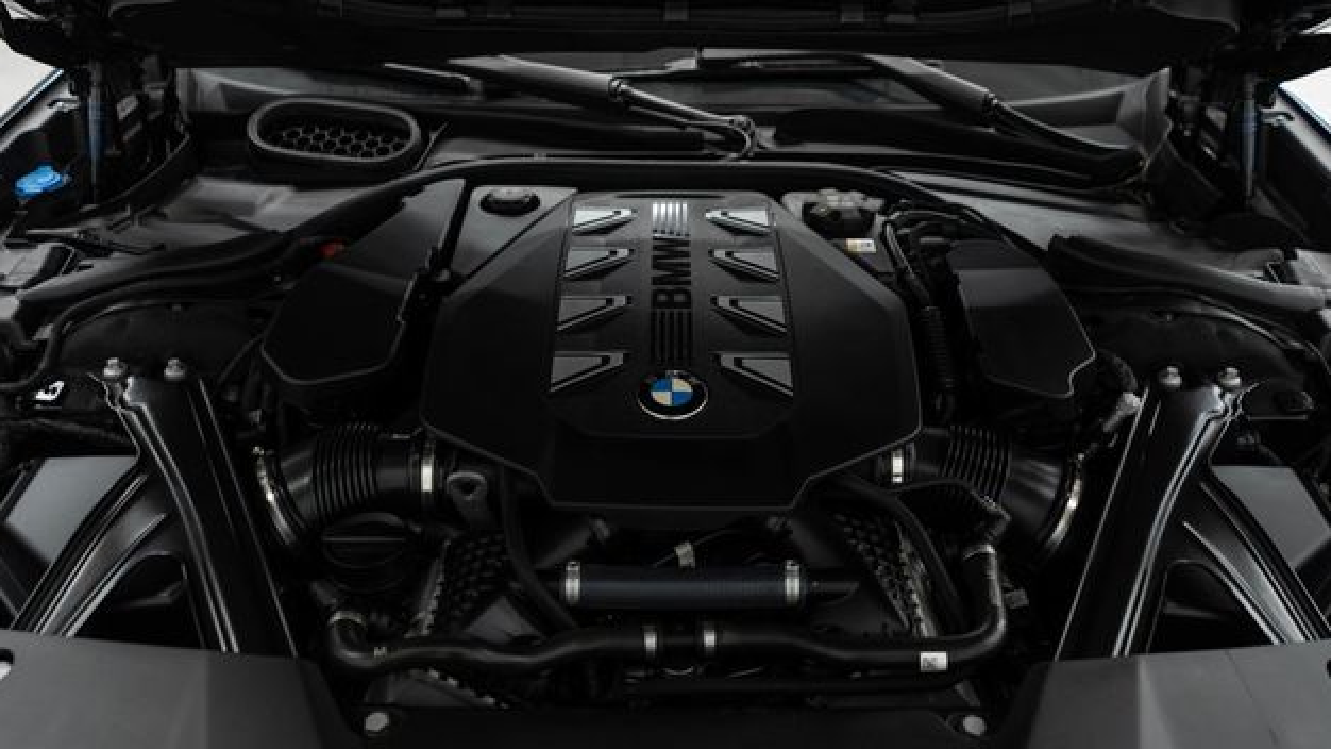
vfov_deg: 38.9
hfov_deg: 64.3
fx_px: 1059
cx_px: 674
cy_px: 386
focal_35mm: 30
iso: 400
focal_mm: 28
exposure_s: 1/40
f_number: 3.2
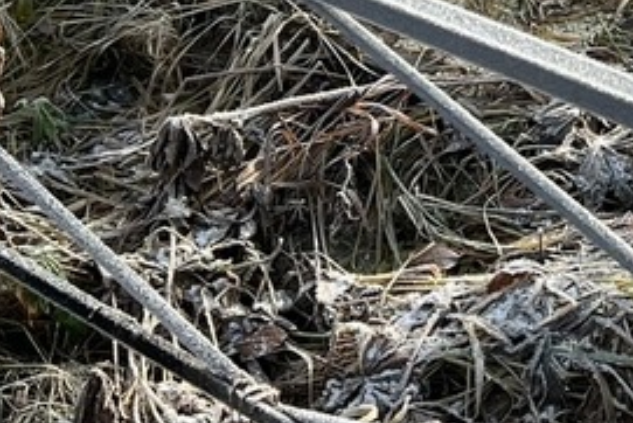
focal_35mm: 102
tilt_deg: -20.1
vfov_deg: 12.8
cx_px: 766
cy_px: -206
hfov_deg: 18.9
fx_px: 1794
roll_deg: -1.6
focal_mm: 5.7
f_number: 1.5
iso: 50
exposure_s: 1/1377
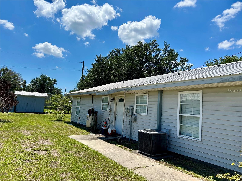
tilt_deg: +4.7
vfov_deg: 53.1
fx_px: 182
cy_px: 90
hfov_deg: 67.3
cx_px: 121
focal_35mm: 26
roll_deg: -3.0
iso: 50
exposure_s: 1/5076
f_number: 1.5
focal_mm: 5.7
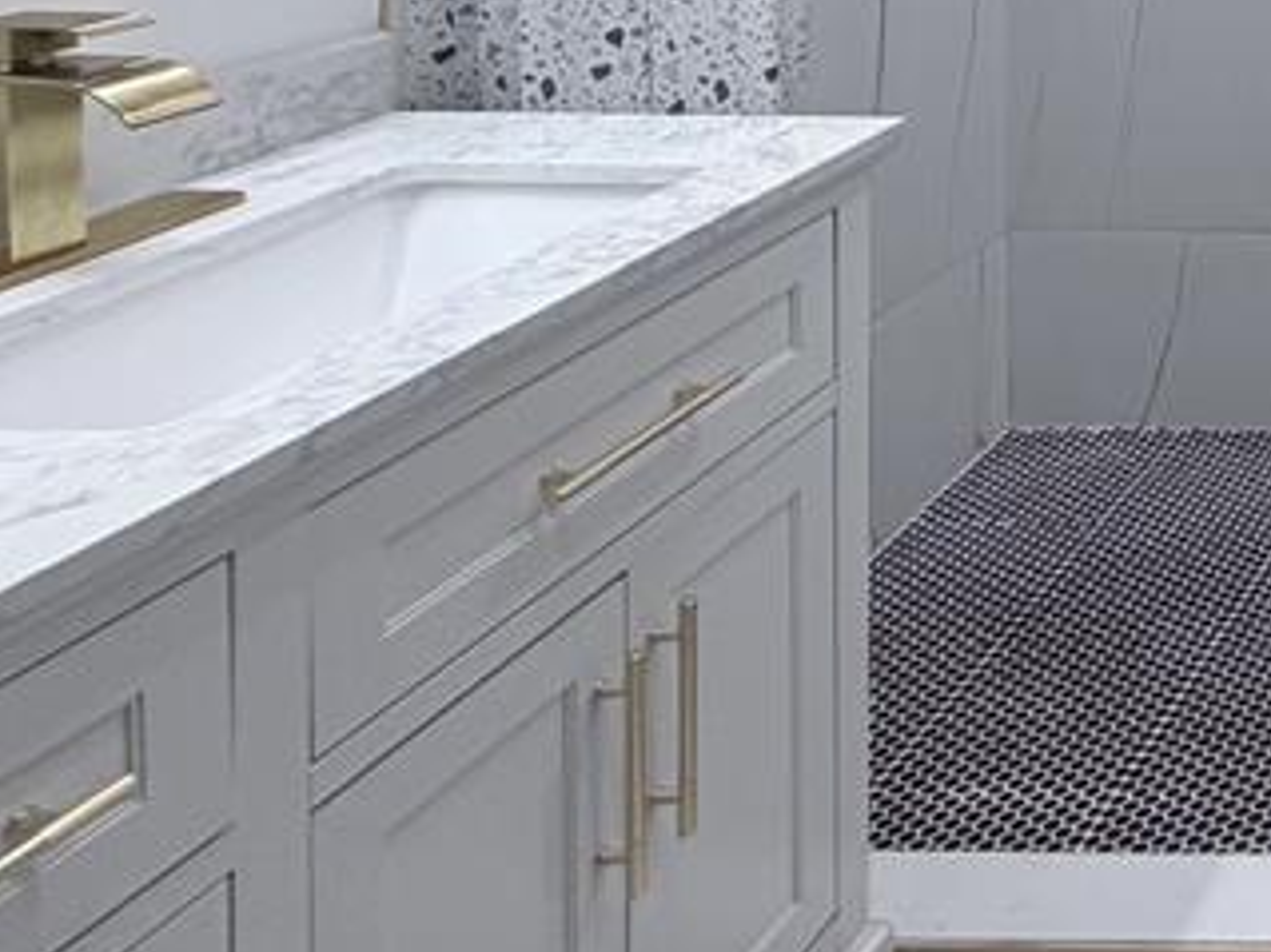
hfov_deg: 28.0
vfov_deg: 26.4
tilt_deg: -2.4
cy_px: -343
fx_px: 1652
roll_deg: -0.6
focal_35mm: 45
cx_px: 1908
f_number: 2.2
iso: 125
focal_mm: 2.22
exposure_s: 1/120
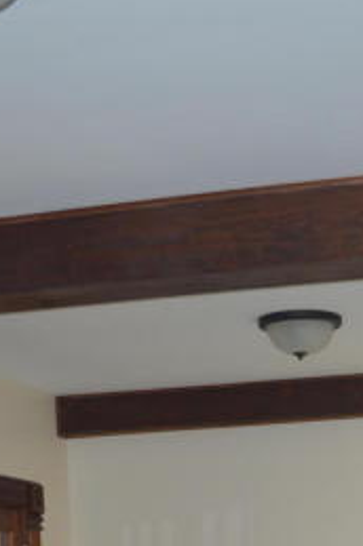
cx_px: 268
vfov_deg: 22.2
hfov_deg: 16.9
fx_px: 1213
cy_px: 749
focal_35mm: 80
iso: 400
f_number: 3.5
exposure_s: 1/60
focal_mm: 18
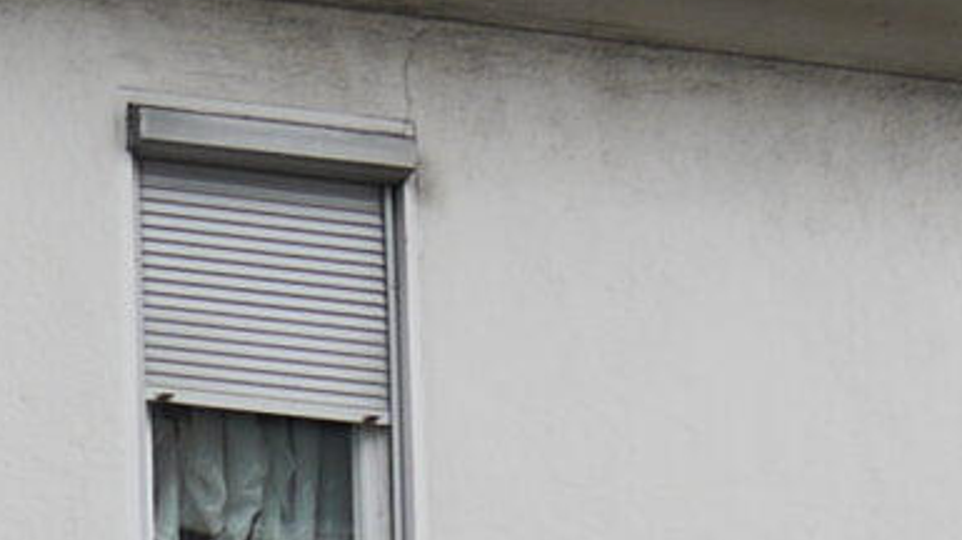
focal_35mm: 232
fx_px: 5914
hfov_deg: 8.5
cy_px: 1280
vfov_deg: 5.1
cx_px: -1334
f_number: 5
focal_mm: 16
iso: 100
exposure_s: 1/200
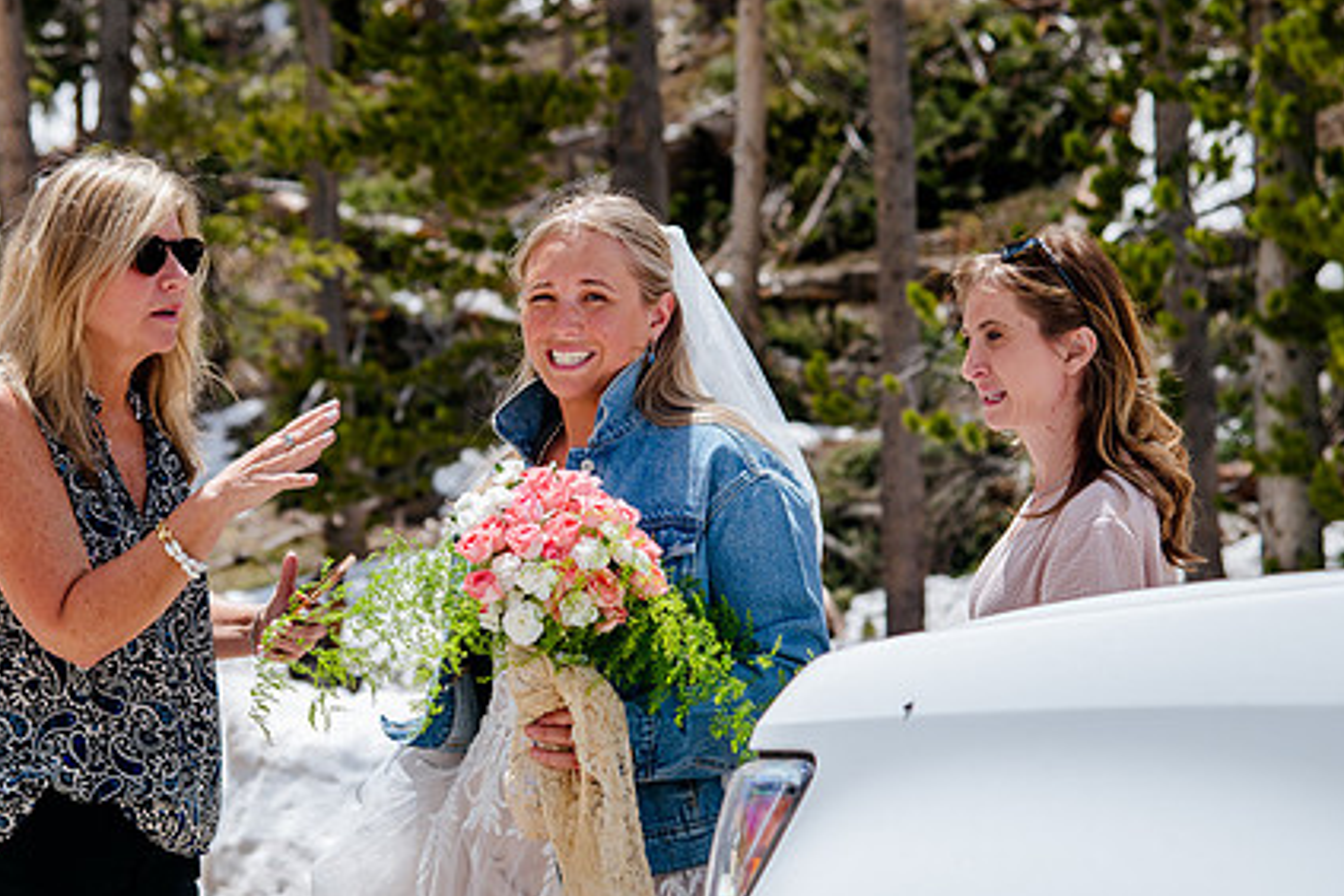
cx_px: 495
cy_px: 414
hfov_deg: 17.3
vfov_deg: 11.6
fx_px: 4405
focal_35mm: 118
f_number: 5
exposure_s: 1/320
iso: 200
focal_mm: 75
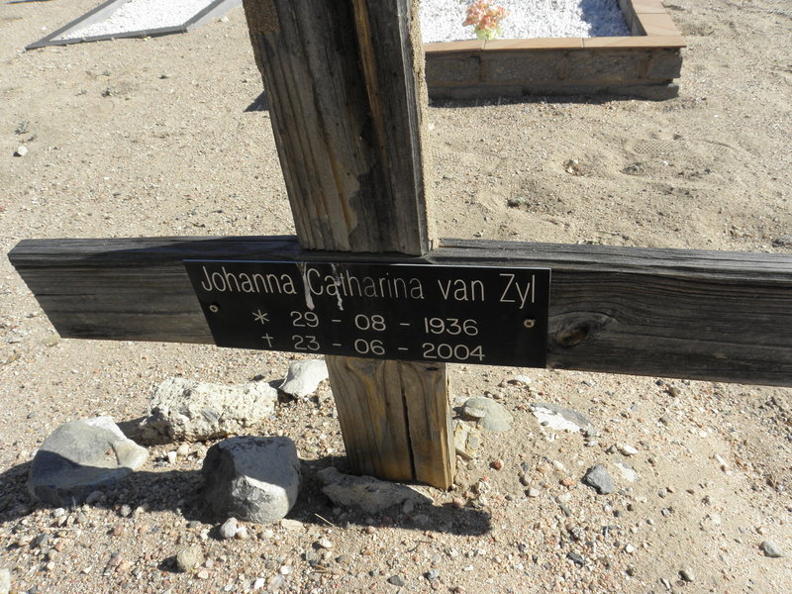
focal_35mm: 26
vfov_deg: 53.1
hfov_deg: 67.3
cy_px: 297
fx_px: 595
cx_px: 396
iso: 64
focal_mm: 4.6
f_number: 5.6
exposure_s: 1/320
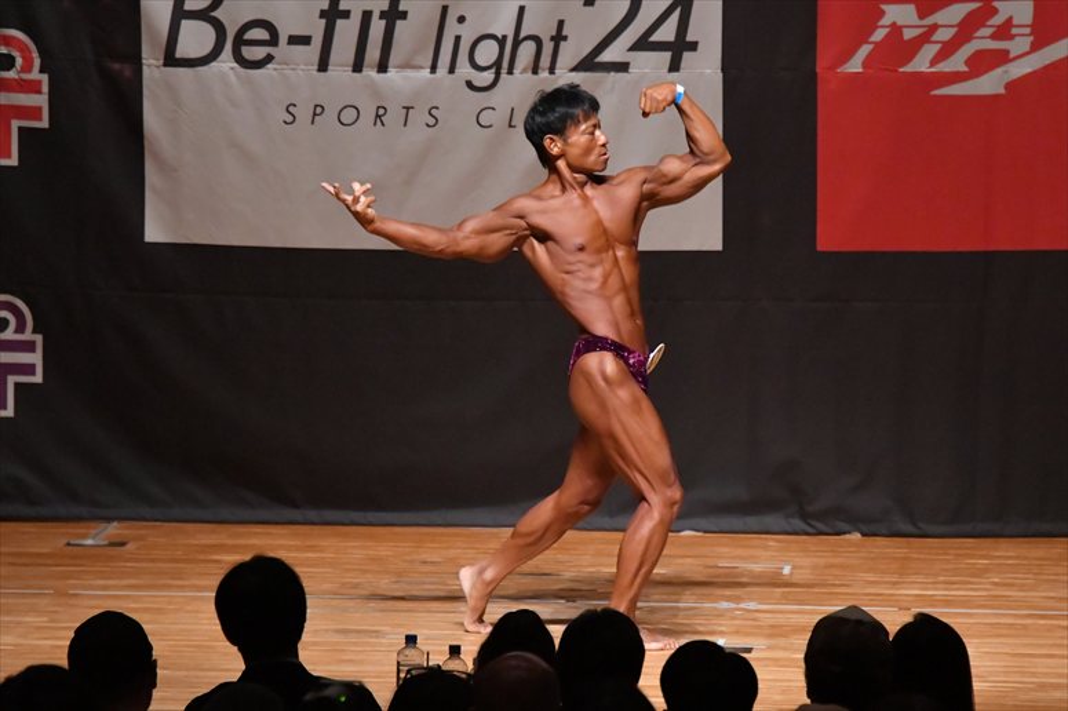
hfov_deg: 7.6
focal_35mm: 270
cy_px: 356
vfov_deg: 5.1
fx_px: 8006
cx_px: 534
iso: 10000
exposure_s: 1/400
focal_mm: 180
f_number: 5.6
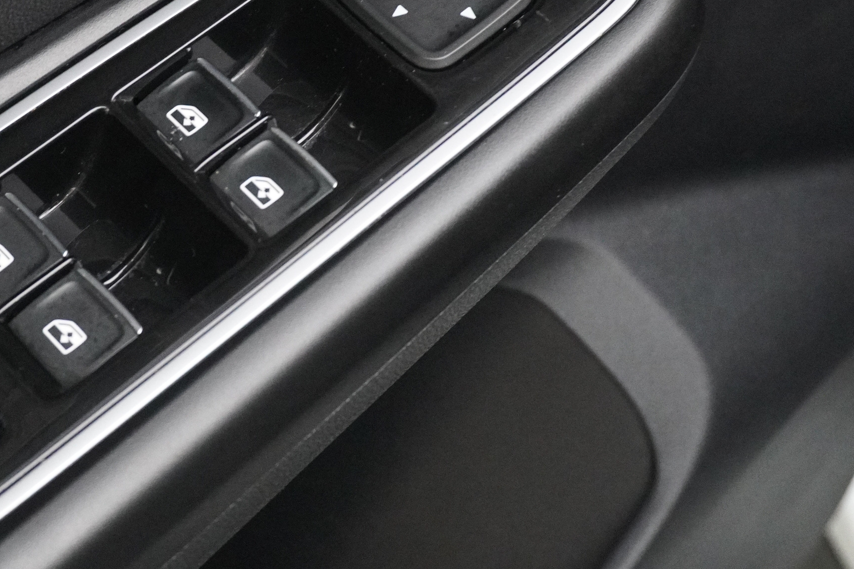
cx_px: 221
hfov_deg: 24.0
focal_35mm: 84
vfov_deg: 16.2
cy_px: 209
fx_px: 1993
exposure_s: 1/80
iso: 6400
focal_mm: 32
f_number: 6.3
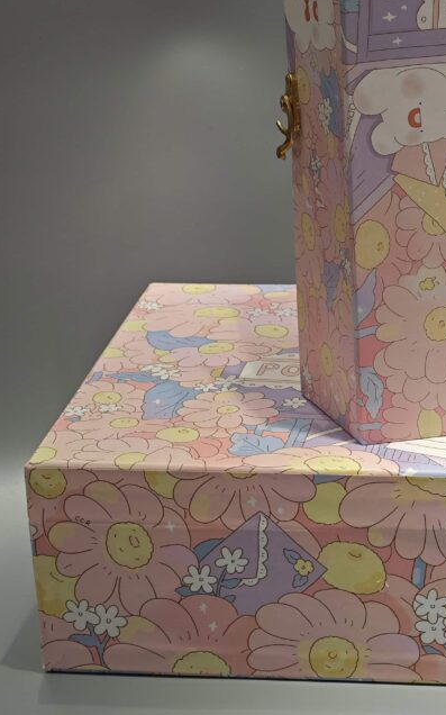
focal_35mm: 120
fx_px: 2336
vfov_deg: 17.4
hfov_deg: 10.8
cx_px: 399
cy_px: 250
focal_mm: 10.1
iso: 100
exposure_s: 1/100
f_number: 2
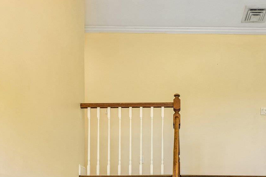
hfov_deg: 48.4
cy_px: 210
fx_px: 288
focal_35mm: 39
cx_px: 185
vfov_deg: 29.6
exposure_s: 1/8
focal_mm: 16
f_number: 9
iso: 200
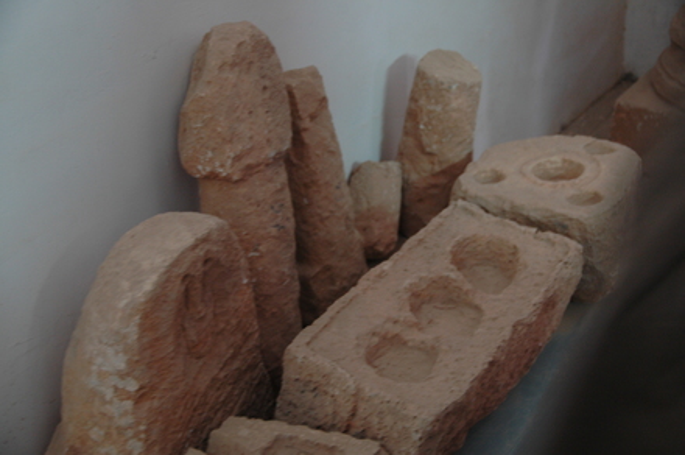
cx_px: 342
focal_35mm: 69
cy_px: 228
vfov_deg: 19.7
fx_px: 1311
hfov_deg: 29.3
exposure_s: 1/8
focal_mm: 46
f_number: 4.8
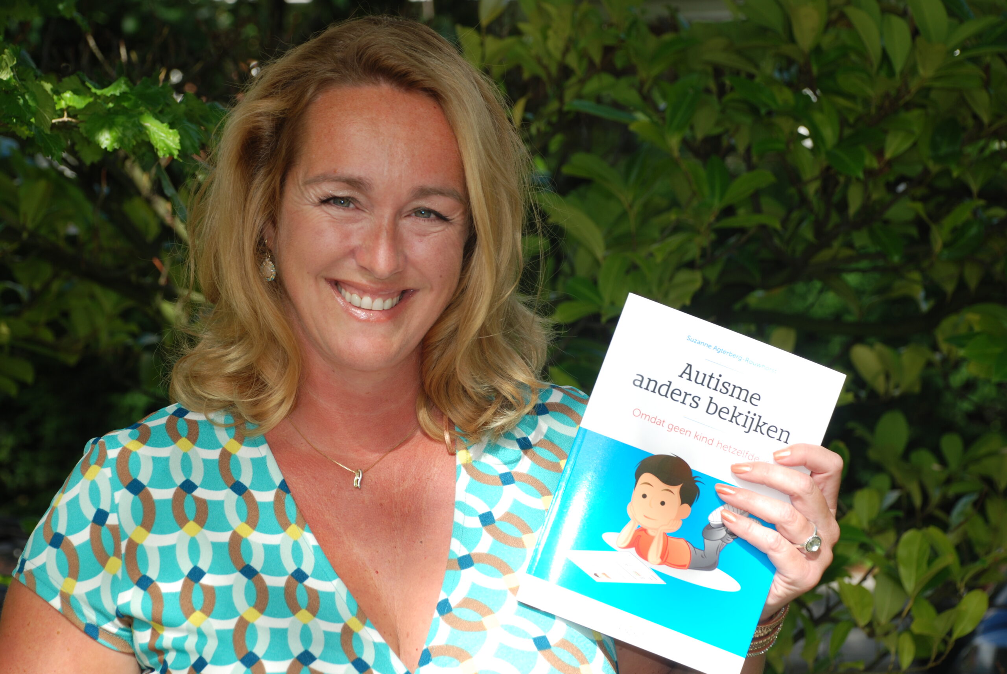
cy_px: 337
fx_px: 2941
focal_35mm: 105
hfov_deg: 19.4
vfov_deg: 13.1
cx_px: 504
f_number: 5.6
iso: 100
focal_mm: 70
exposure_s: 1/160
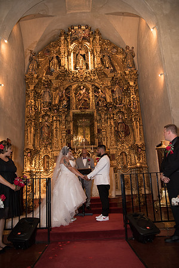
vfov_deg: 65.5
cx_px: 90
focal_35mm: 28
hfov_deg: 46.4
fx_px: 209
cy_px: 134
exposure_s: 1/80
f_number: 2.8
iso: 2000
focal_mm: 28
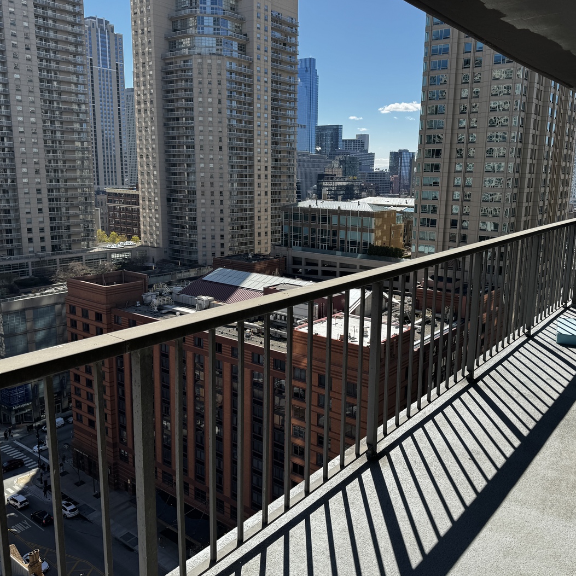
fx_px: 546
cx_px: 311
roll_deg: -0.9
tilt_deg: -11.2
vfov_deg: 55.6
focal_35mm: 29
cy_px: 288
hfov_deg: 55.6
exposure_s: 1/3413
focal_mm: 6.76
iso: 80
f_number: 1.78
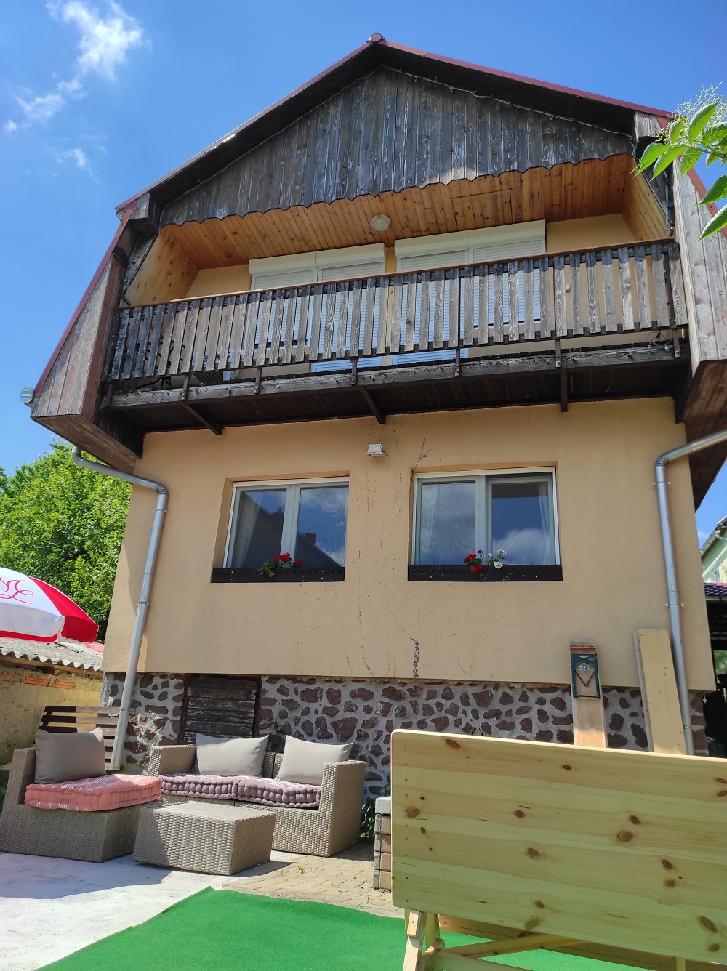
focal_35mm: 25
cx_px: 364
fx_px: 701
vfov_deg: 69.4
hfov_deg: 54.8
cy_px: 486
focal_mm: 5.43
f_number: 1.89
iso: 100
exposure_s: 1/2097
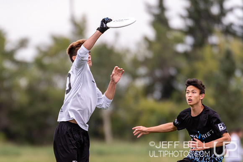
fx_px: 6331
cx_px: 53
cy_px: 127
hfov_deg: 2.2
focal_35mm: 938
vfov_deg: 1.5
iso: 450
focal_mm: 400
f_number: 4
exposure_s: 1/1000
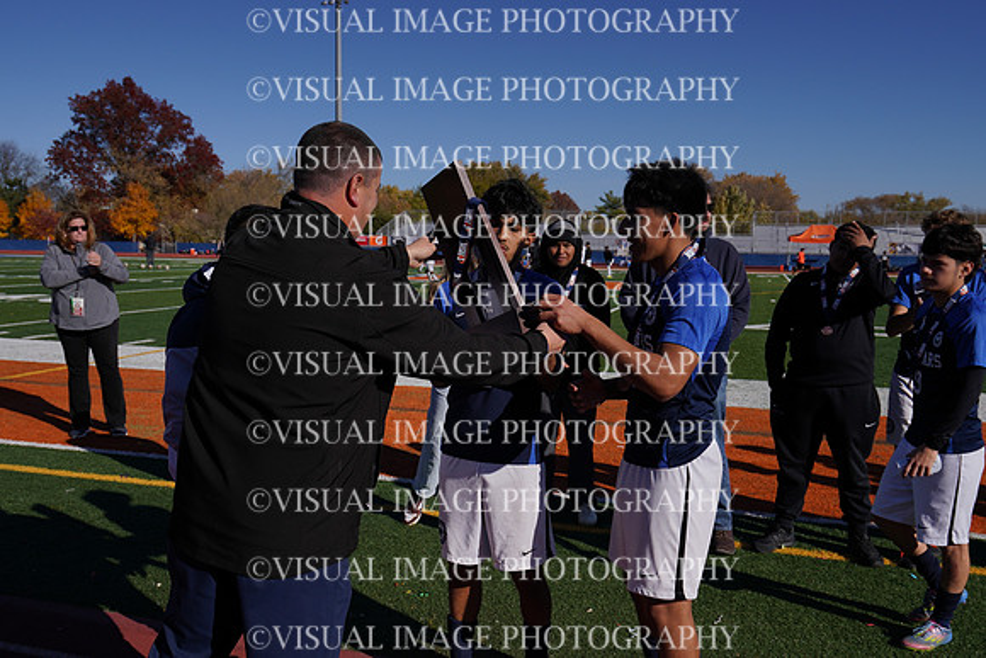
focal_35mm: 31
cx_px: 493
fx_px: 849
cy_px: 329
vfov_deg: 42.3
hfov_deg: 60.3
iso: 160
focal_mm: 21
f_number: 5
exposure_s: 1/3200
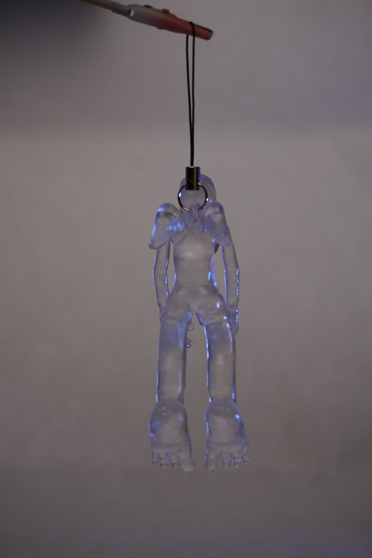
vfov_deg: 27.0
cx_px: 186
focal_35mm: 75
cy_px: 279
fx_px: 1162
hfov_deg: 18.2
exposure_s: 1/60
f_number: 5.6
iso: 640
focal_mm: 50
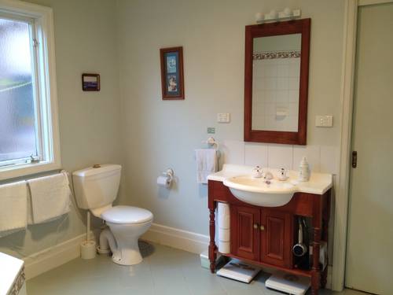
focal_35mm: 35
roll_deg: +0.6
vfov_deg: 40.7
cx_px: 196
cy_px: 148
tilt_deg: -8.8
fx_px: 397
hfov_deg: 52.6
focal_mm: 4.28
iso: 64
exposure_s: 1/60
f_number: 2.4
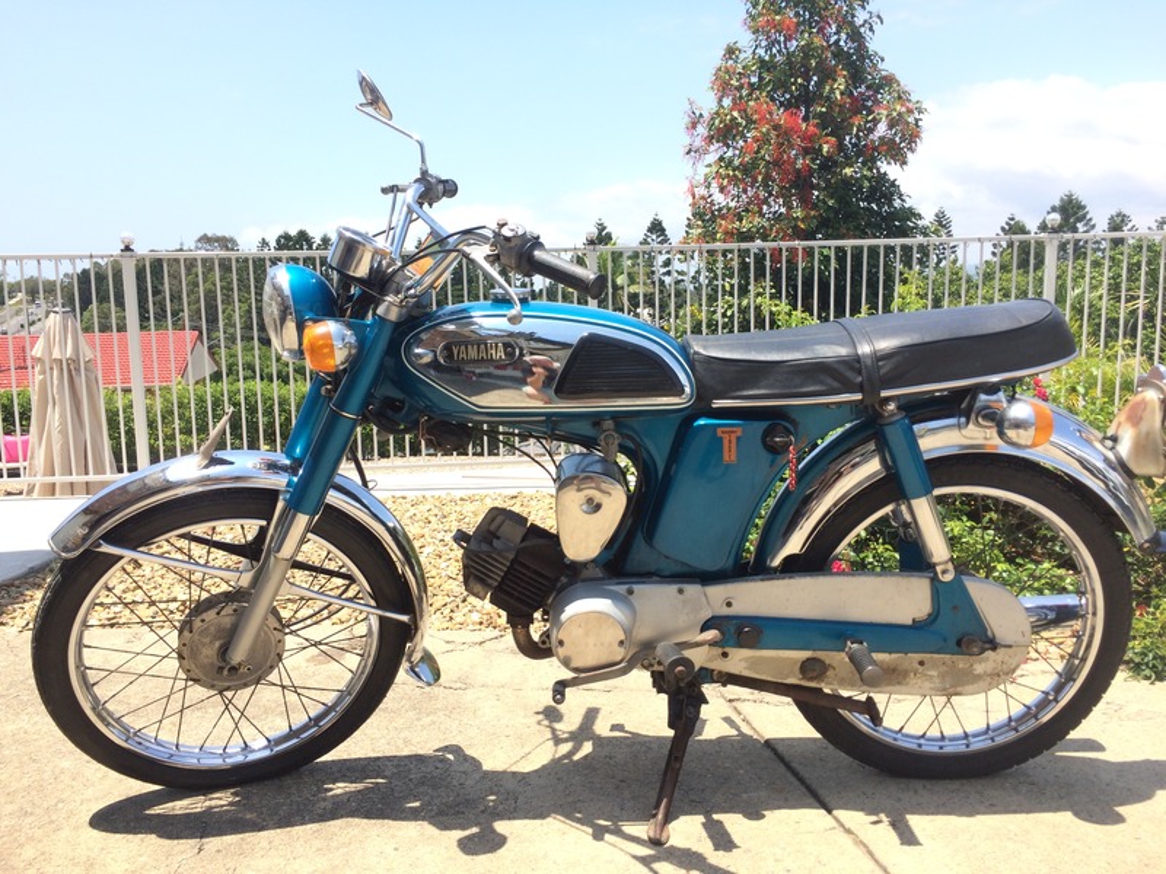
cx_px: 583
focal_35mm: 29
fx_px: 977
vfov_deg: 48.2
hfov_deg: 61.7
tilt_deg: -7.0
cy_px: 437
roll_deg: +1.4
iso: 32
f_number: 2.2
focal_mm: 4.15
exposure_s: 1/1053
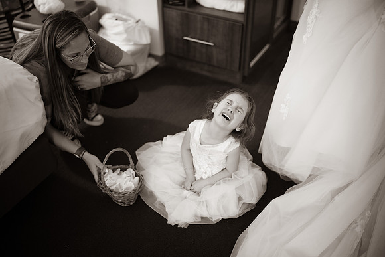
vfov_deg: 37.9
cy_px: 128
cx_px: 192
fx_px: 374
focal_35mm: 35
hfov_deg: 54.4
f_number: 1.2
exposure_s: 1/125
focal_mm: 35
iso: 1250
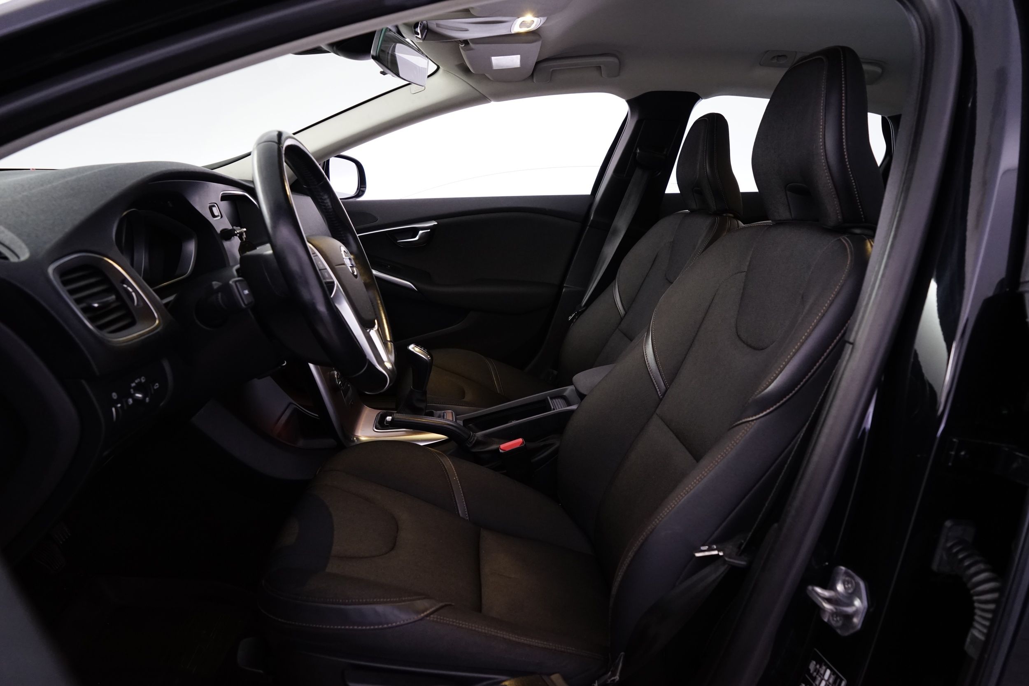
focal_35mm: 24
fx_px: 686
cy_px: 343
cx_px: 514
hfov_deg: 73.7
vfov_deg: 53.1
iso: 1600
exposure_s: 1/8
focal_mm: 24
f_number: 6.3
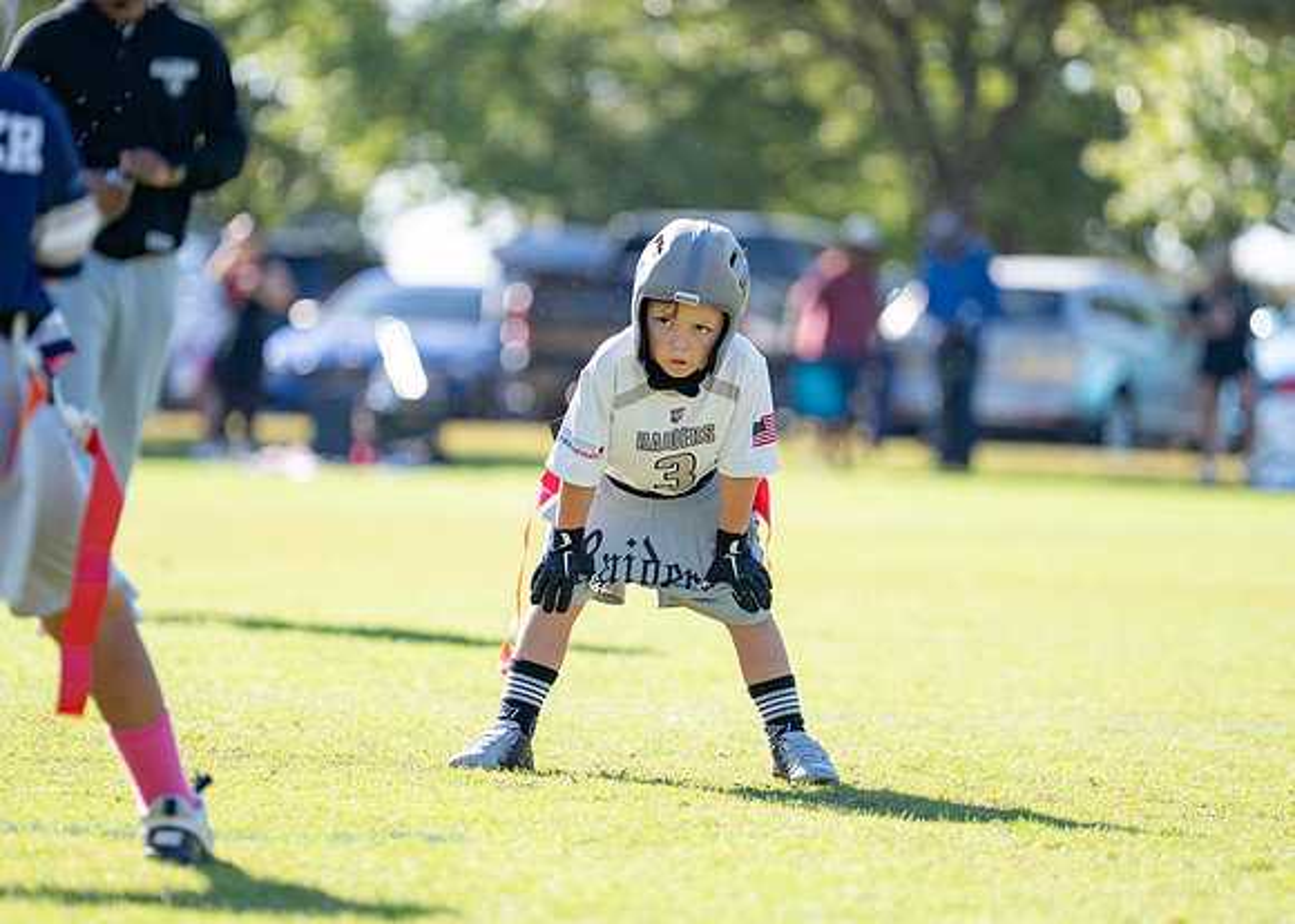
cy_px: 431
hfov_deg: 8.9
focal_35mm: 226
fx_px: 8292
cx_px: 632
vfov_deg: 6.4
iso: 250
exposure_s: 1/2000
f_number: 2.8
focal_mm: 185
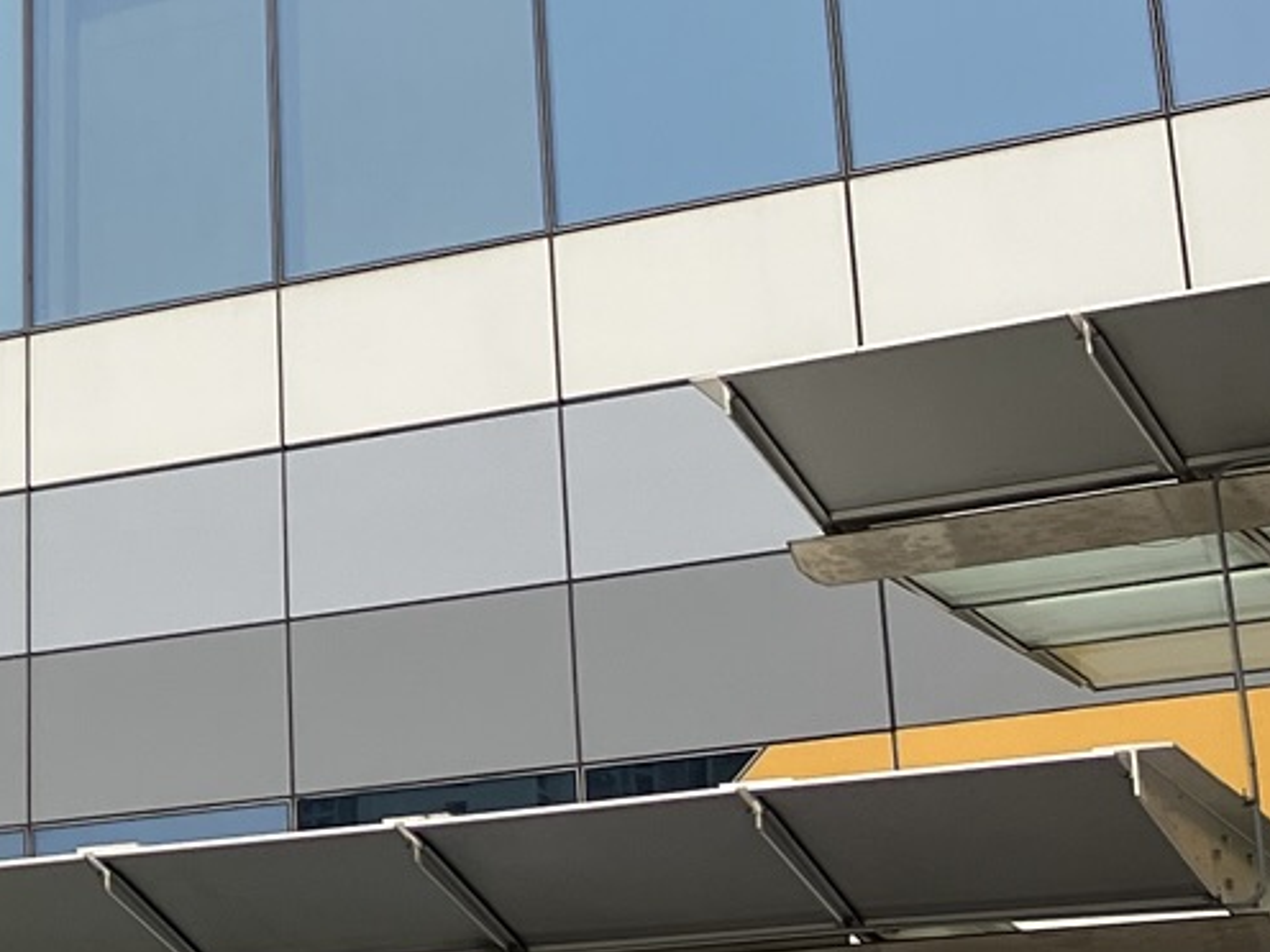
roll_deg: -5.4
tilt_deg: +25.8
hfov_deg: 15.7
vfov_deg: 13.0
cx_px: -766
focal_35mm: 113
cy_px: 33
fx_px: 4146
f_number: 1.8
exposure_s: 1/2433
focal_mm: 3.99
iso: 32
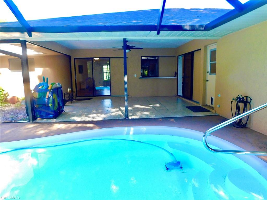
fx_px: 177
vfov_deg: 58.9
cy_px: 100
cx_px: 134
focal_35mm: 23
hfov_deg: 73.9
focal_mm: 4
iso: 125
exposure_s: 1/50
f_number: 3
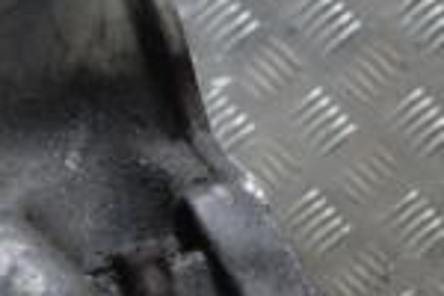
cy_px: 275
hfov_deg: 9.6
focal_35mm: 210
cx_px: -184
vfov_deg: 6.5
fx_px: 2590
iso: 1800
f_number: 5
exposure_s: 1/30
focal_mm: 35
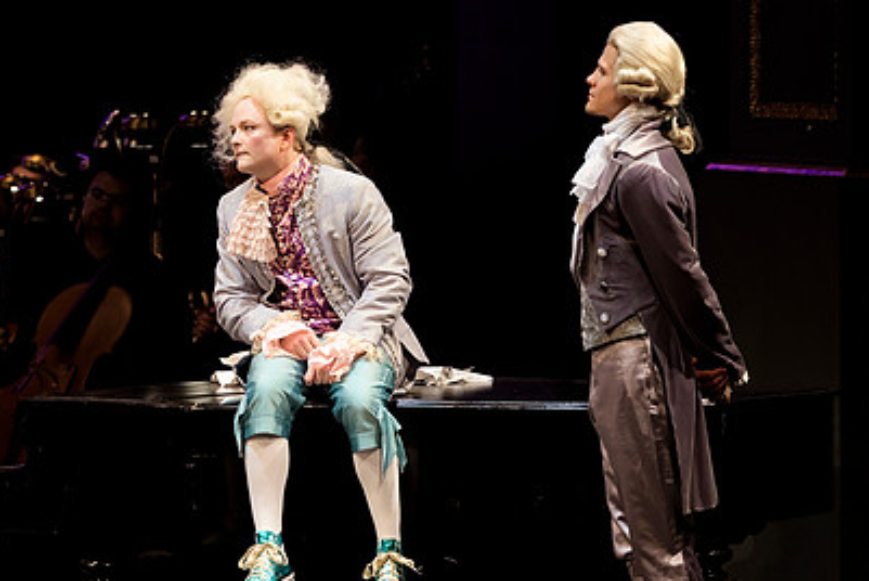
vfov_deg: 4.8
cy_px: 261
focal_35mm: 289
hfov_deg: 7.1
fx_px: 6981
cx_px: 275
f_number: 6.7
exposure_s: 1/200
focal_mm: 200
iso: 1250
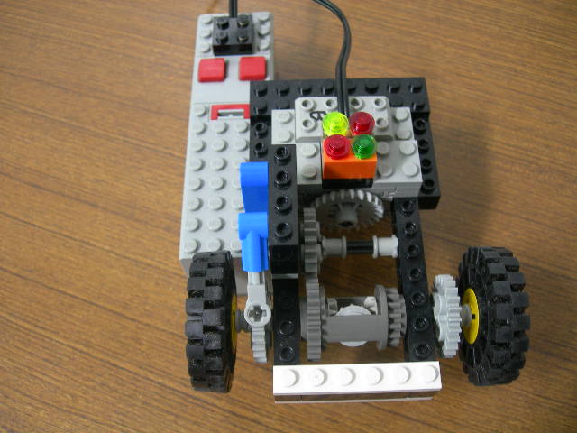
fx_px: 633
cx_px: 288
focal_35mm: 38
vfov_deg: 37.7
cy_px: 216
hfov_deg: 49.0
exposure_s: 1/3.7
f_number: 2.8
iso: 106
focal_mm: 7.8
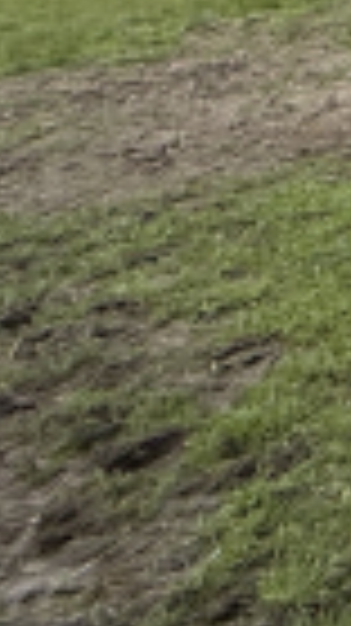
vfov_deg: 23.4
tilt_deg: +3.6
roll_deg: -0.2
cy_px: -306
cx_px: 1285
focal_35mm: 73
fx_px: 1210
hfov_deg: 9.1
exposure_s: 1/1795
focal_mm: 2.22
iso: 50
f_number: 2.2
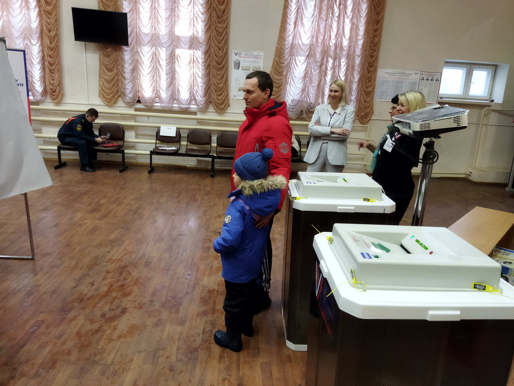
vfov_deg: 51.4
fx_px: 401
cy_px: 193
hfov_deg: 65.3
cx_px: 257
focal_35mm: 27
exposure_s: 1/50
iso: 331
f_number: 1.79
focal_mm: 4.71
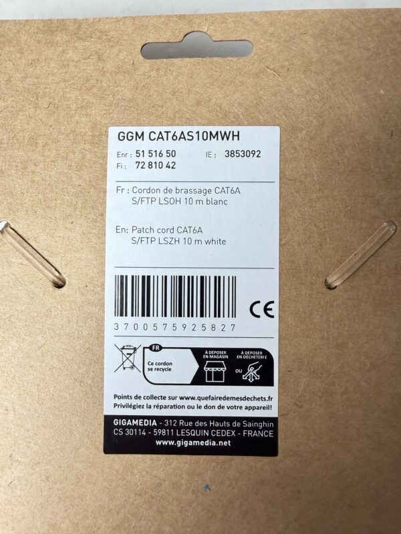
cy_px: 267
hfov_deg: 56.8
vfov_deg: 71.6
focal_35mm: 24
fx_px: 371
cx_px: 200
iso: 250
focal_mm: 2.22
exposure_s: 1/100
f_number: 2.2
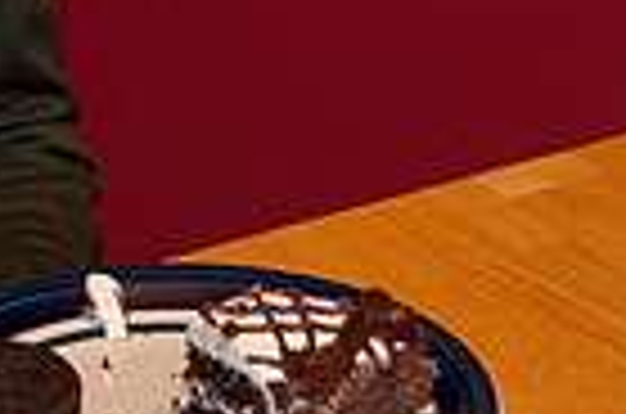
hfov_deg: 7.3
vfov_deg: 4.8
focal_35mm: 281
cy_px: -164
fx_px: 4875
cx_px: -27
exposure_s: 1/60
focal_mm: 45
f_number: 4
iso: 800
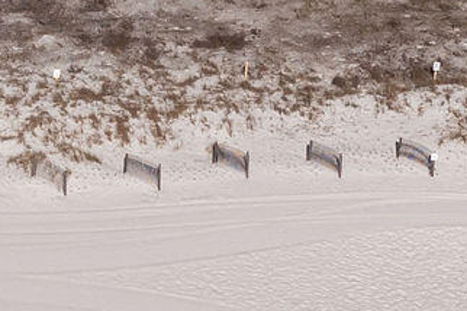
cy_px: 152
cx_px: -466
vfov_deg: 7.7
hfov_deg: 10.6
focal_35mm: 178
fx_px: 2310
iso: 100
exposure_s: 1/160
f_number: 4.5
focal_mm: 10.26
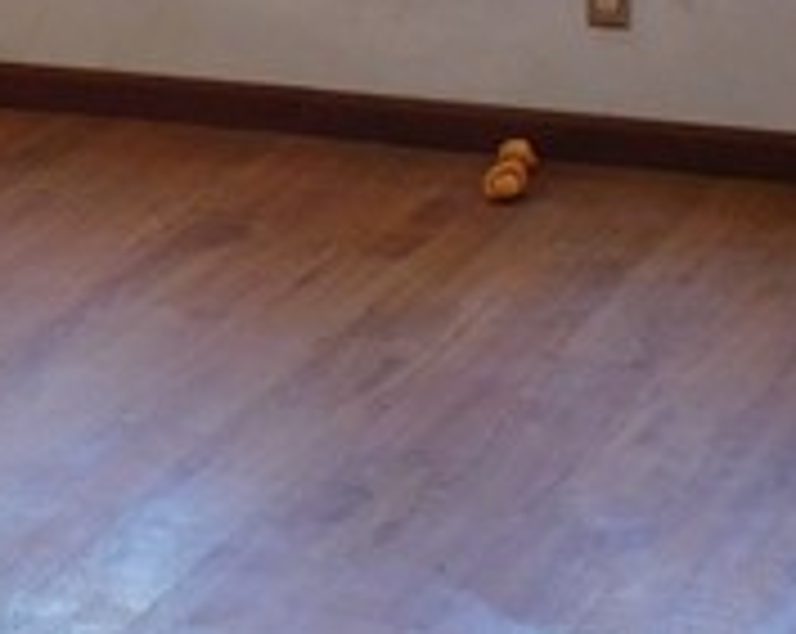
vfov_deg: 11.6
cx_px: -166
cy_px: -166
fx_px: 3058
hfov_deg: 14.4
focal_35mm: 130
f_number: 3
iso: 180
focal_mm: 4
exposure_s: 1/30
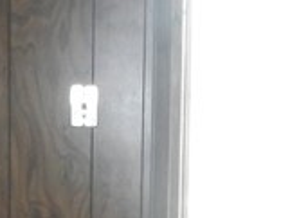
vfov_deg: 8.9
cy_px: 402
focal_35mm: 159
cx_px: 218
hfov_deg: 12.4
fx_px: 1333
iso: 220
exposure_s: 1/30
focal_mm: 4.5
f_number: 3.5
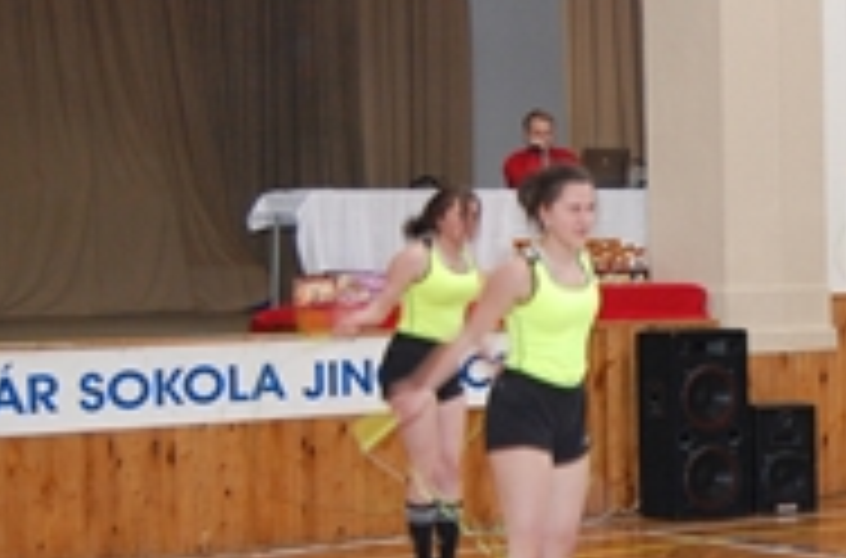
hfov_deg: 19.2
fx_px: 2436
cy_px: 374
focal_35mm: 104
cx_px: 819
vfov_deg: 13.0
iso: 800
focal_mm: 26
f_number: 4.2
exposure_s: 1/60
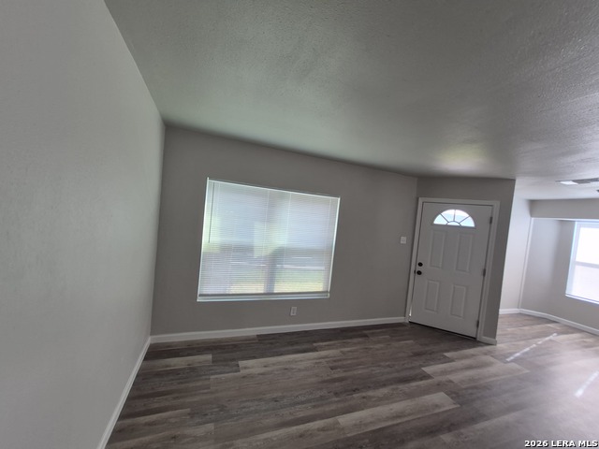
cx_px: 300
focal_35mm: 13
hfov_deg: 106.2
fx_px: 225
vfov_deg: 89.9
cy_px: 224
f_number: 2.2
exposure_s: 1/60
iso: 64
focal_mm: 1.74
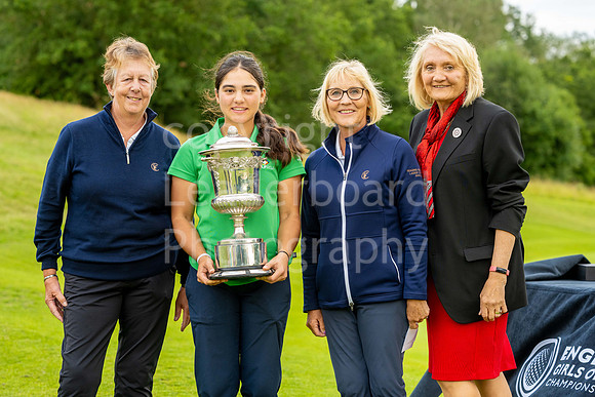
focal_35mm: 85
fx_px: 1405
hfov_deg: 23.9
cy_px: 198
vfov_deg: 16.1
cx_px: 298
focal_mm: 85
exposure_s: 1/250
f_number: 4
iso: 400
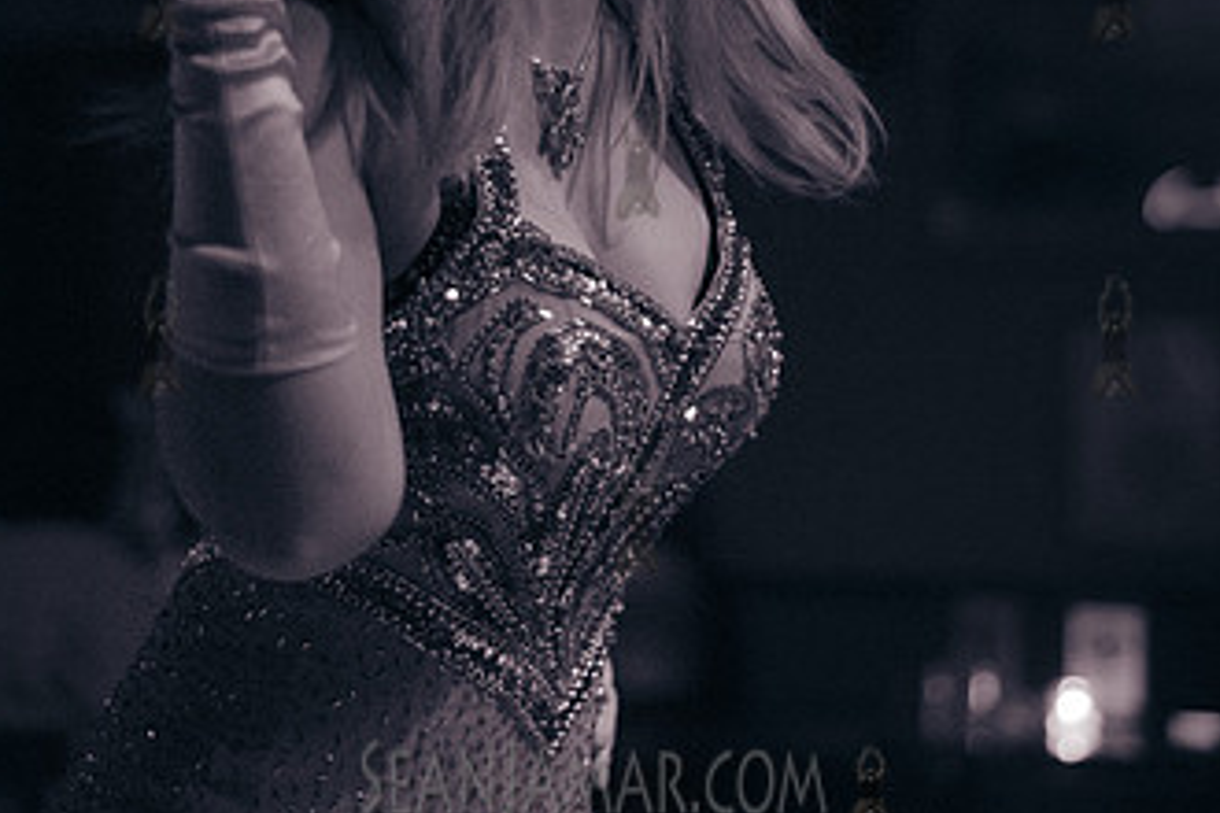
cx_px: 636
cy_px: 153
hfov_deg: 23.1
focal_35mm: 88
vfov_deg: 15.4
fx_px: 2982
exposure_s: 1/400
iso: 4000
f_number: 1.8
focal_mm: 50
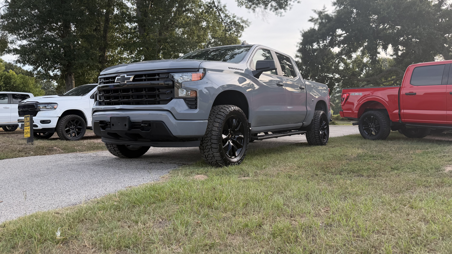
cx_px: 227
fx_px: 324
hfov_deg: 69.9
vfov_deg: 42.5
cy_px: 93
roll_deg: +0.2
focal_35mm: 27
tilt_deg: +3.6
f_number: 1.78
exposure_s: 1/1018
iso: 100
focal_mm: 6.76
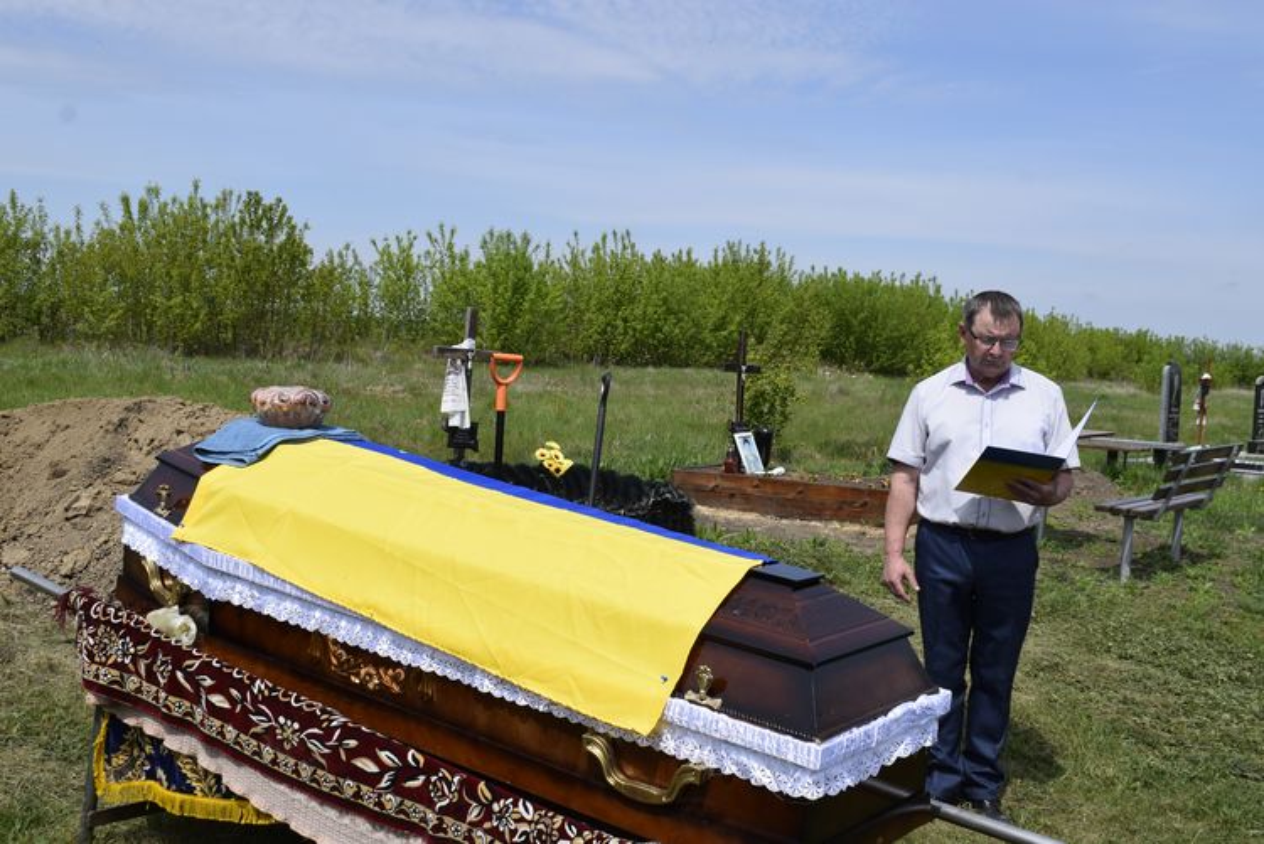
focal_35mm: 39
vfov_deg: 34.3
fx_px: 1370
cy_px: 422
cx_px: 632
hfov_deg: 49.5
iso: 200
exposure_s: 1/500
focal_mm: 26
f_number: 10
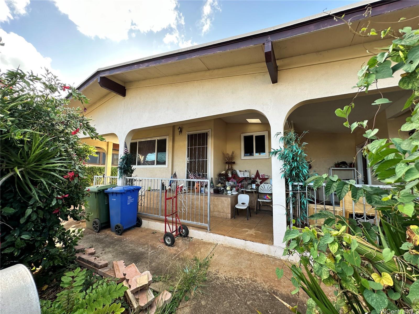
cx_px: 210
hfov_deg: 102.1
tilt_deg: +4.8
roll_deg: -0.5
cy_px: 157
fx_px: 169
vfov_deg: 85.7
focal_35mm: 14
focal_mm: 2.22
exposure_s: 1/227
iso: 40
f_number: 2.2
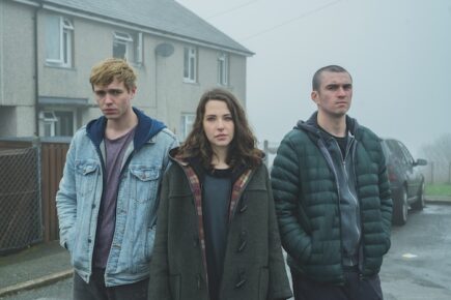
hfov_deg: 39.6
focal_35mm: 50
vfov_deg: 27.0
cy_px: 150
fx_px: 626
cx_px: 226
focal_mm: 50
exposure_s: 1/640
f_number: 7.1
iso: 800
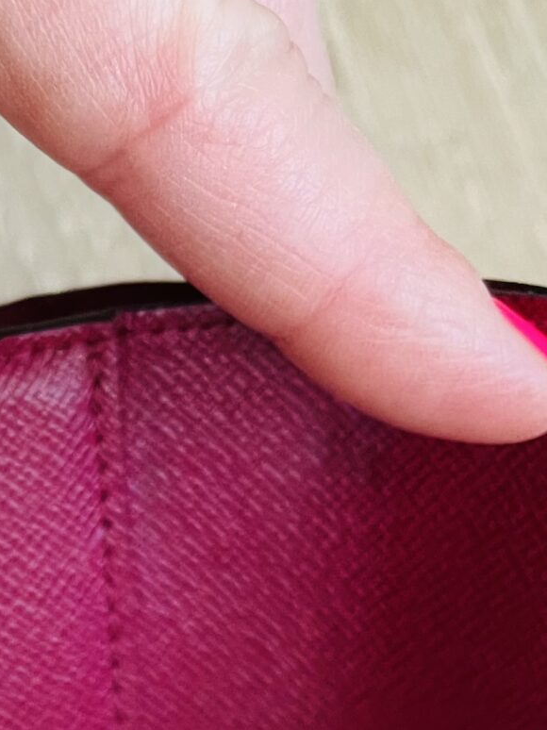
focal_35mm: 86
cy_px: 995
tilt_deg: -74.7
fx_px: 1813
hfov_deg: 16.5
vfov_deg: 20.4
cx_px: -109
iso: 200
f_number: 1.6
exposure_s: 1/60
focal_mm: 5.1
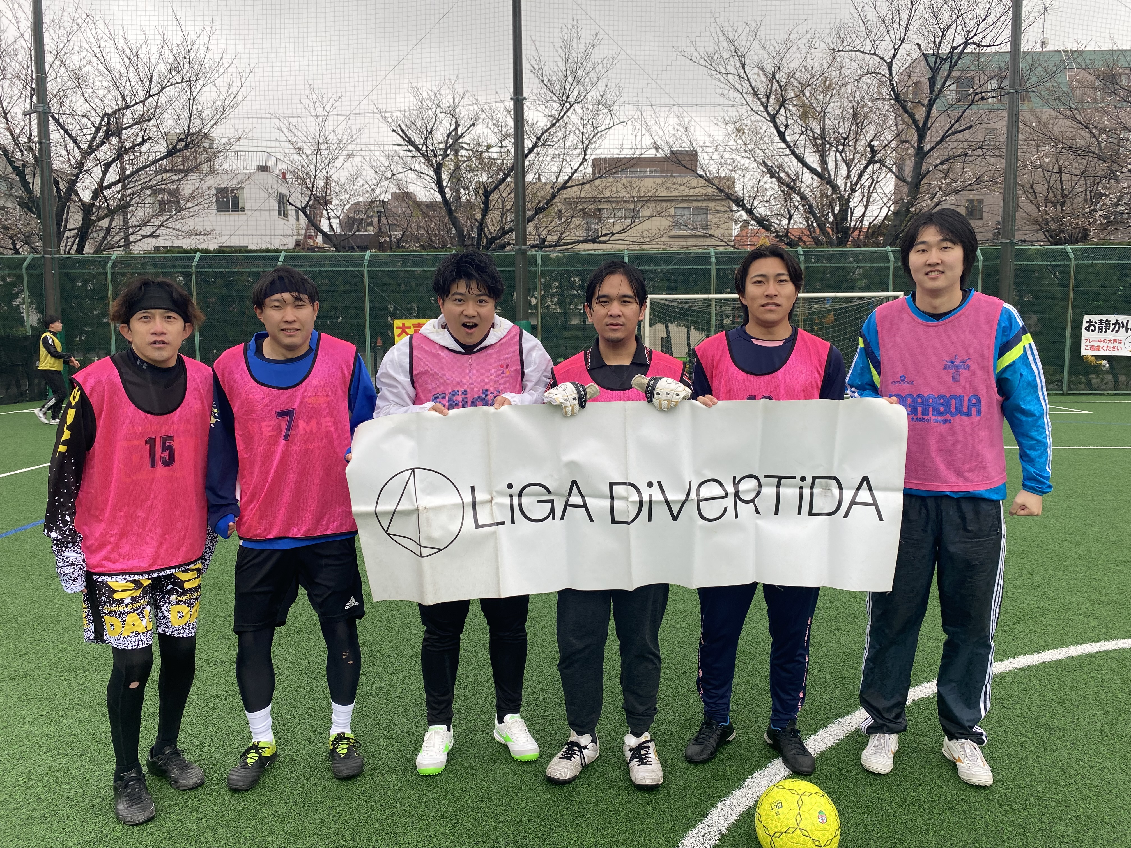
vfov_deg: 53.1
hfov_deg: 67.3
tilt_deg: -6.2
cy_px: 424
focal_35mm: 26
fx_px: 849
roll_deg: +0.1
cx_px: 566
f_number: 1.8
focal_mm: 4.25
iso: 32
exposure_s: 1/136
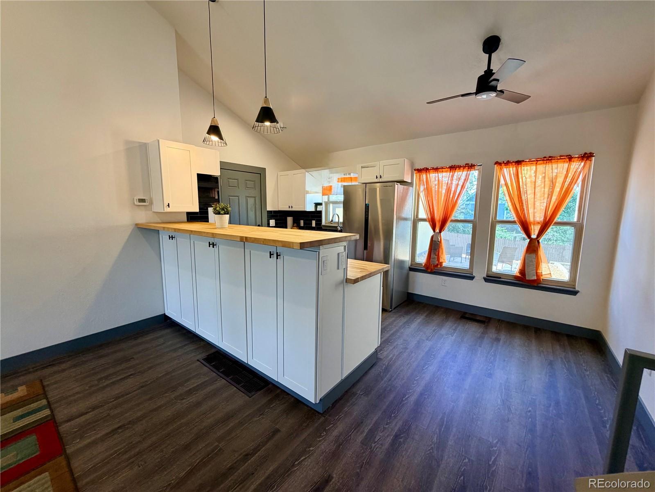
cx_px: 328
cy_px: 246
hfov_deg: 102.1
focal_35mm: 14
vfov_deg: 85.7
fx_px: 265
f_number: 2.2
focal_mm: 2.22
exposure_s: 1/120
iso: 200
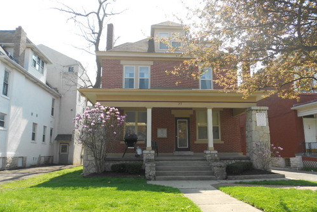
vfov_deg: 46.5
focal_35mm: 28
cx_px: 162
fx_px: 247
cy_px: 107
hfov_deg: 65.4
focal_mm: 4.6
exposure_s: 1/320
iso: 80
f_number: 3.2
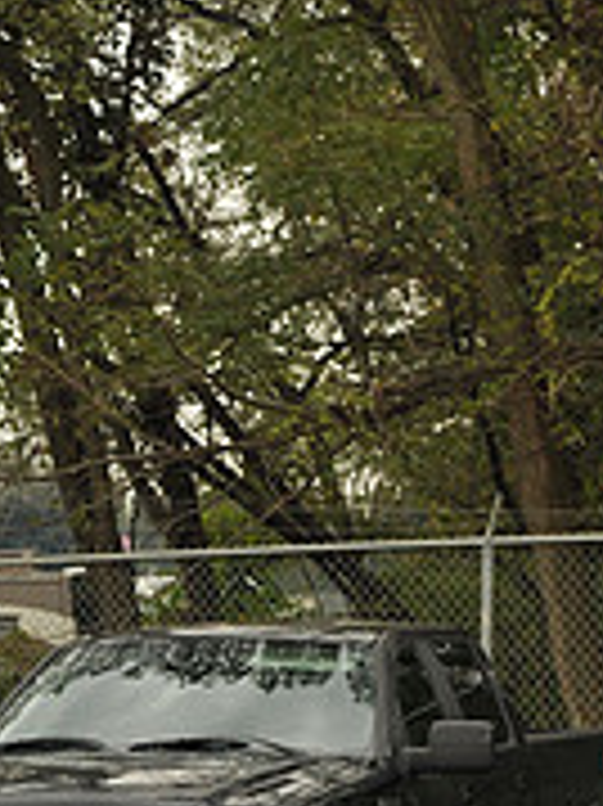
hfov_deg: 9.3
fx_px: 3628
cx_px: -225
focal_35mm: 156
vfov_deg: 12.5
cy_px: 824
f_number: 5.6
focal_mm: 50
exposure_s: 1/250
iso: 320
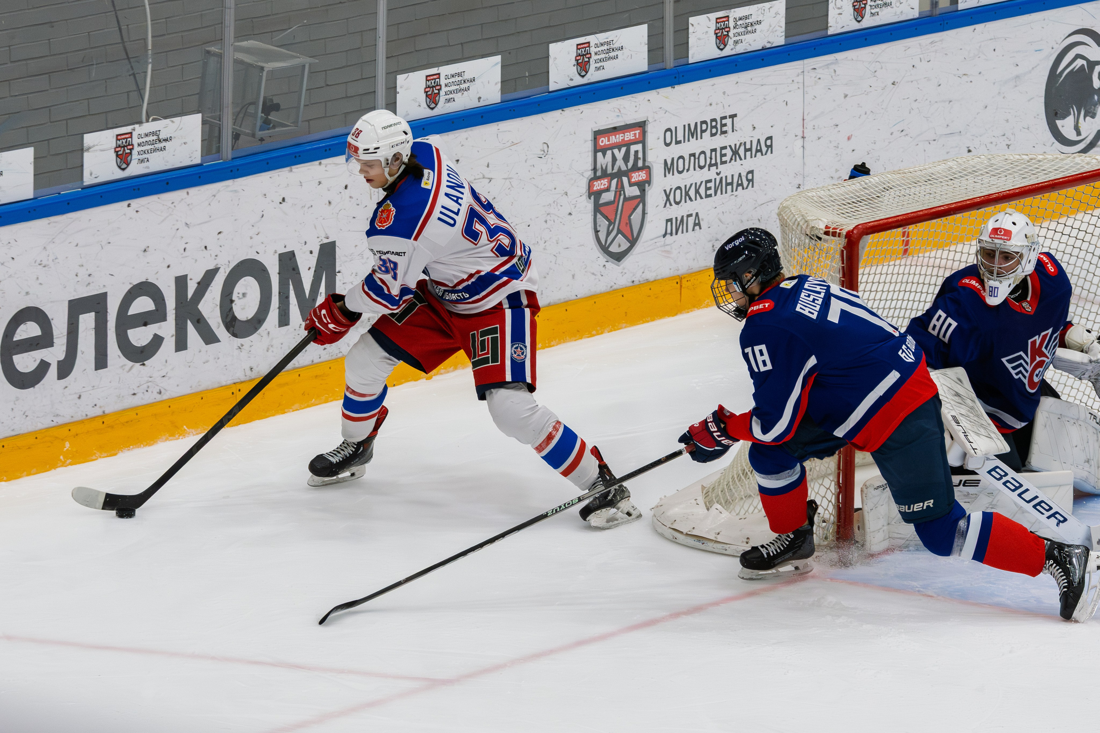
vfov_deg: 5.9
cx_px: 440
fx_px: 7149
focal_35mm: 234
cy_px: 366
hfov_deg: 8.8
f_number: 5.6
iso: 3600
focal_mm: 130
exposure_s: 1/1600
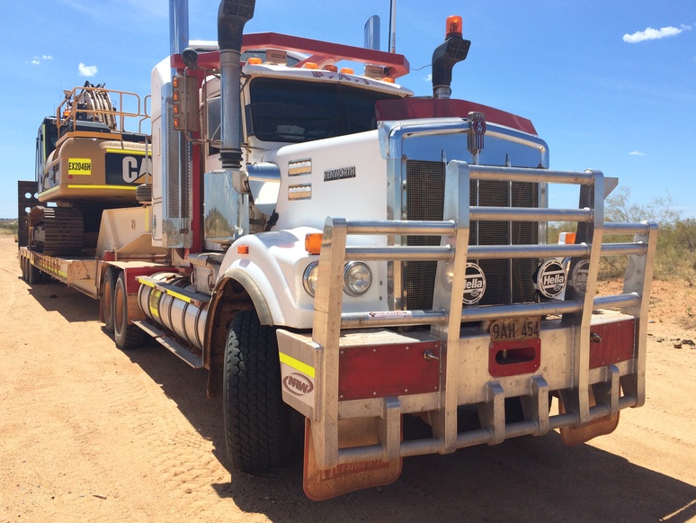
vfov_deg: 45.5
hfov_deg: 58.3
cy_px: 254
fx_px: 623
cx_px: 340
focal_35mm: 31
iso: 40
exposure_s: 1/2283
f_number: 2.2
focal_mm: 4.12
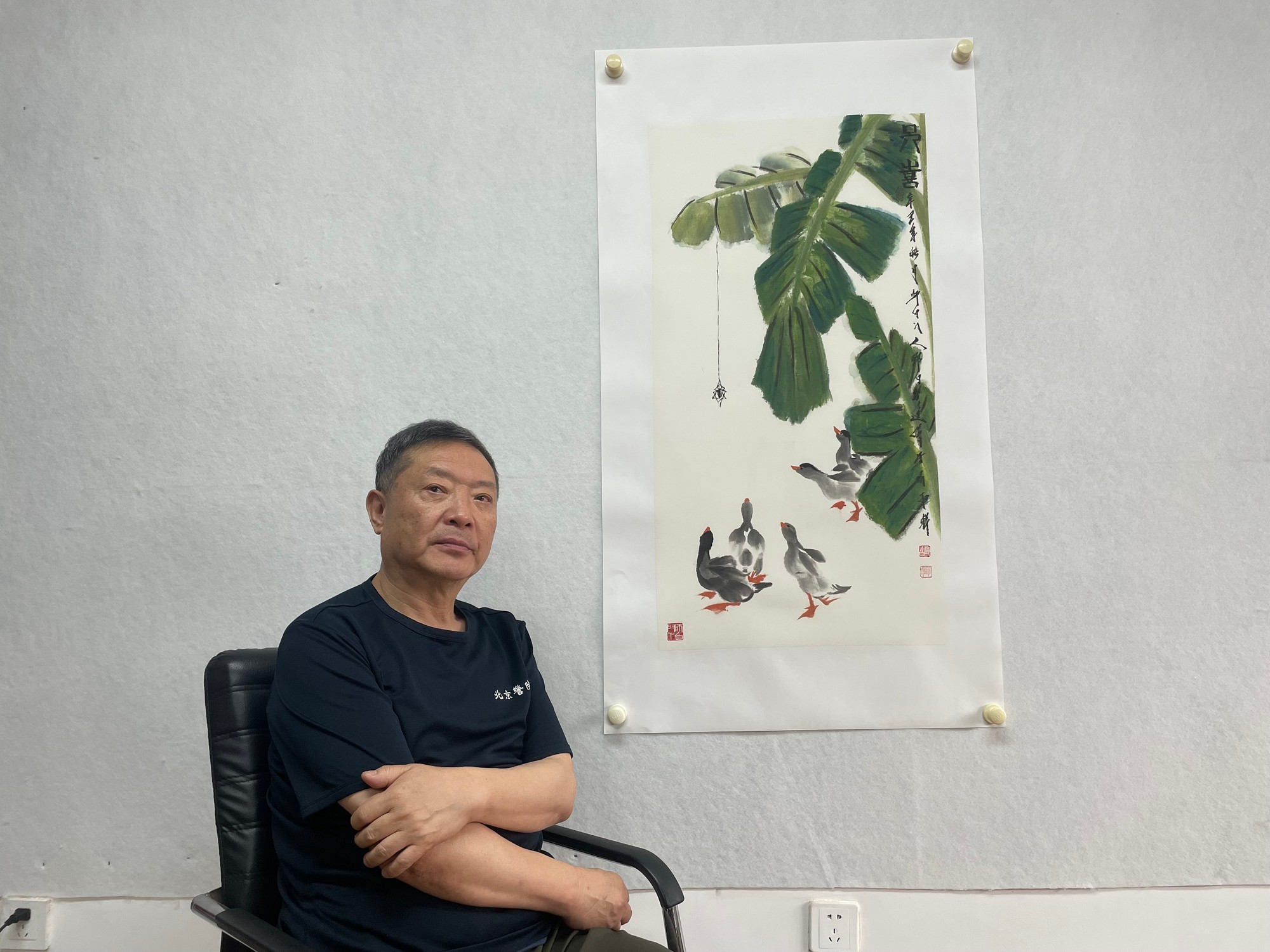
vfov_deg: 53.1
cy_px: 476
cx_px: 635
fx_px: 954
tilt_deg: +5.4
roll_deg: +1.1
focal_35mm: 26
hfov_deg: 67.3
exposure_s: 1/100
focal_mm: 4.2
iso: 64
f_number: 1.6
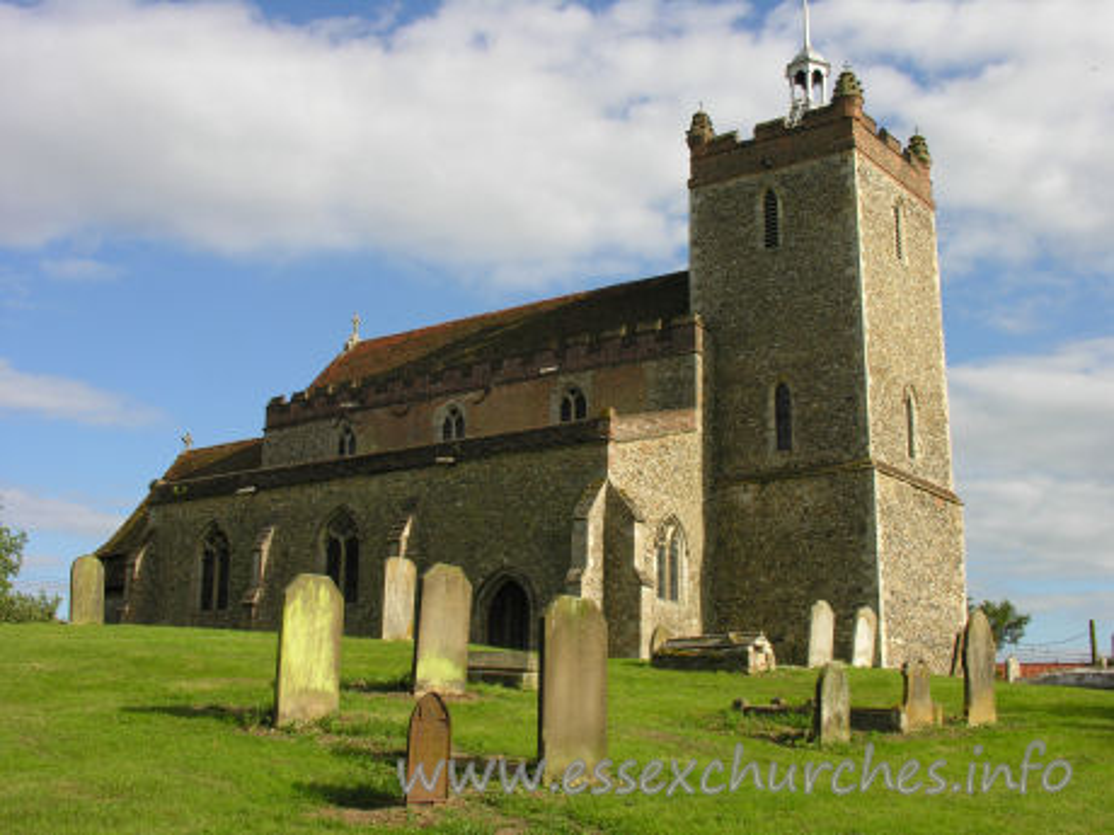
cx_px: 557
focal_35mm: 43
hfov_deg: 43.9
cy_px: 418
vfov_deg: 33.6
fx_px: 1384
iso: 50
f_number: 5.8
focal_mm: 11
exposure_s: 1/205
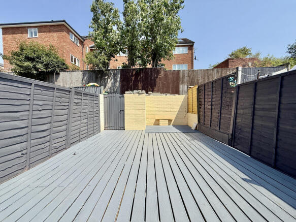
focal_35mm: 14
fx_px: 120
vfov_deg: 85.7
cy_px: 111
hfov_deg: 102.1
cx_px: 148
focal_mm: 2.22
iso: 50
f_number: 2.2
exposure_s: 1/2092
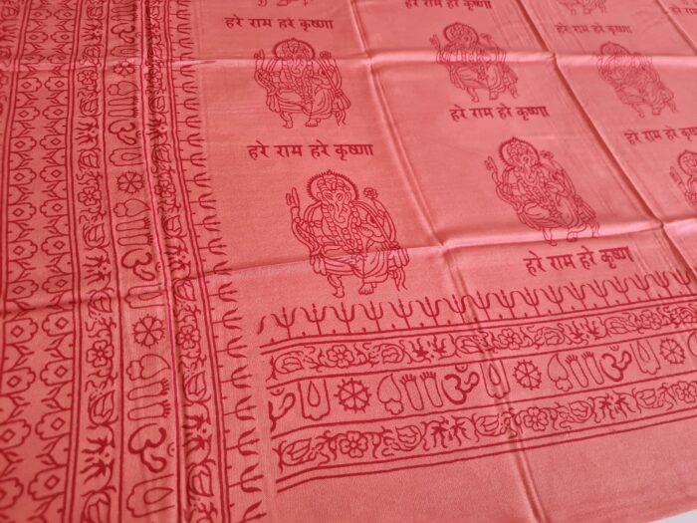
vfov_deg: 53.1
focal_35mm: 26
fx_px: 524
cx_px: 348
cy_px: 262
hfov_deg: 67.3
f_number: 1.8
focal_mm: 5.4
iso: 320
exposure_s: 1/120
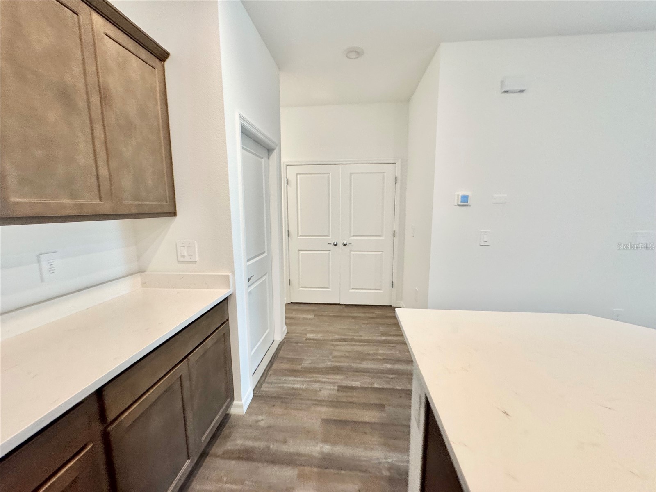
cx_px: 328
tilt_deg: -4.6
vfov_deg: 85.7
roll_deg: -1.2
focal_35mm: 14
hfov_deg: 102.1
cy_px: 246
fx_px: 265
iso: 200
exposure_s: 1/60
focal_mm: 2.22
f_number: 2.2
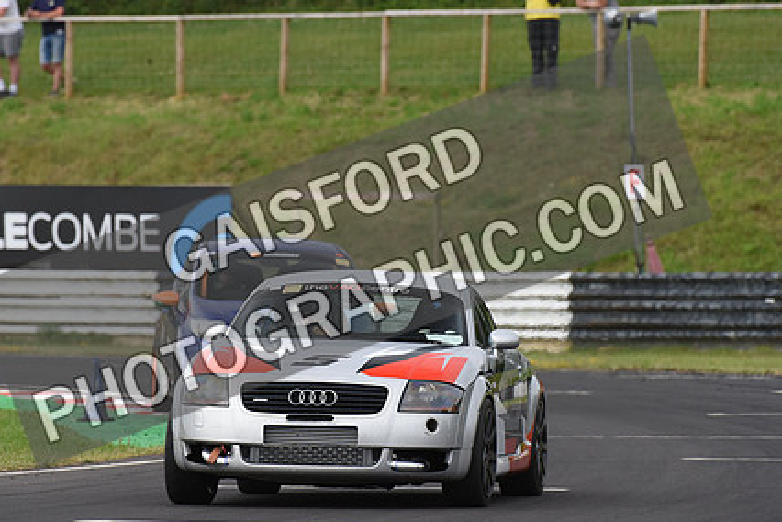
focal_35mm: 545
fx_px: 11838
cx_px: 340
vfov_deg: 2.5
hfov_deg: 3.8
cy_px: 253
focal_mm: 400
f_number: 6.3
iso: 1600
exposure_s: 1/1000
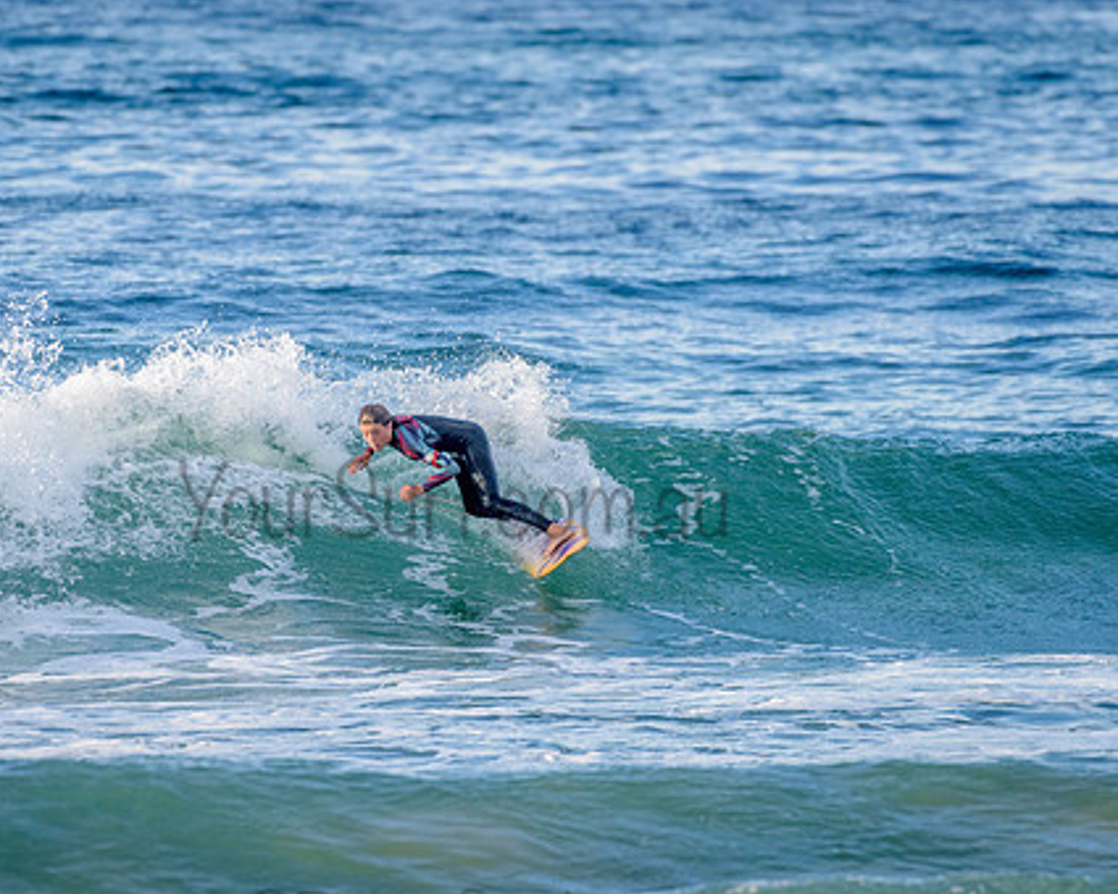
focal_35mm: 785
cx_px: 468
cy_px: 490
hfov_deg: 2.5
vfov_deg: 2.0
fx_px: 25974
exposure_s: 1/1250
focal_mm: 500
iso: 450
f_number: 5.6
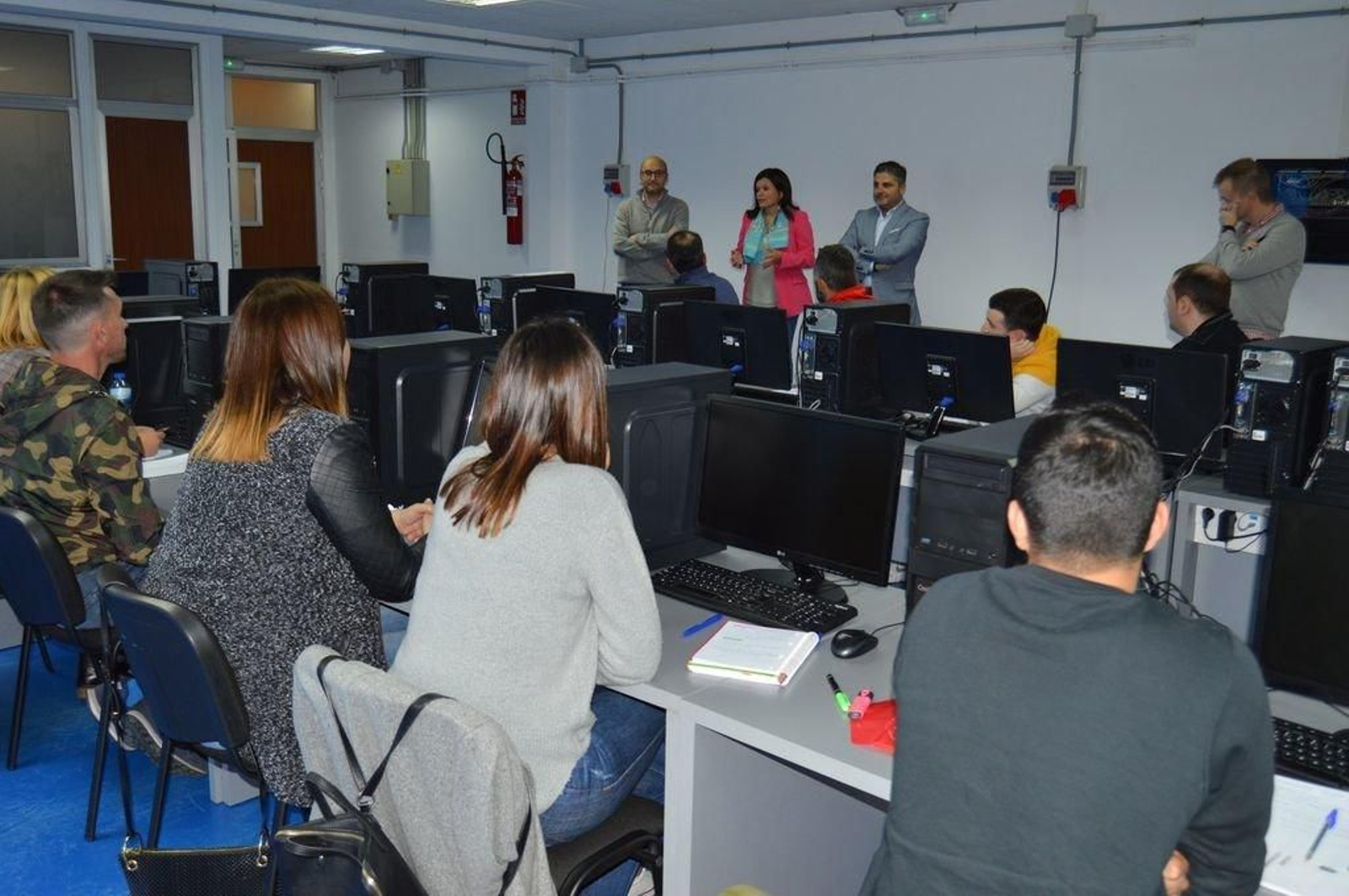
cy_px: 448
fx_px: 1235
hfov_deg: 57.3
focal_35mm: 33
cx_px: 674
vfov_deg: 39.9
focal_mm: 22
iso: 400
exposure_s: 1/80
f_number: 4
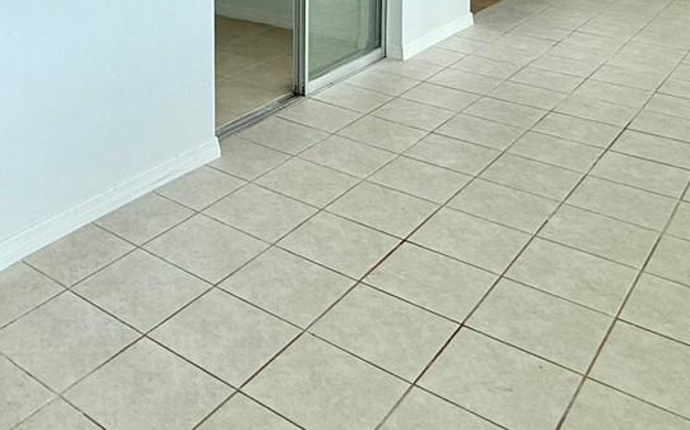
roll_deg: +0.6
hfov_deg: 43.6
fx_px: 827
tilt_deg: -2.8
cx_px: 161
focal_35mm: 44
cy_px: -137
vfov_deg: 25.1
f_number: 2.2
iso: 64
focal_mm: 2.22
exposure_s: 1/173
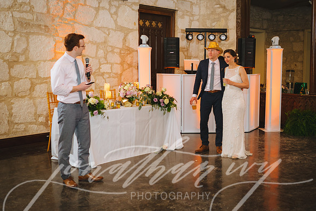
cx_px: 173
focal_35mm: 44
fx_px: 389
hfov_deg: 44.1
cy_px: 92
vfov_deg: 30.3
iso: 1000
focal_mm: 35
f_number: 2.5
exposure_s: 1/200
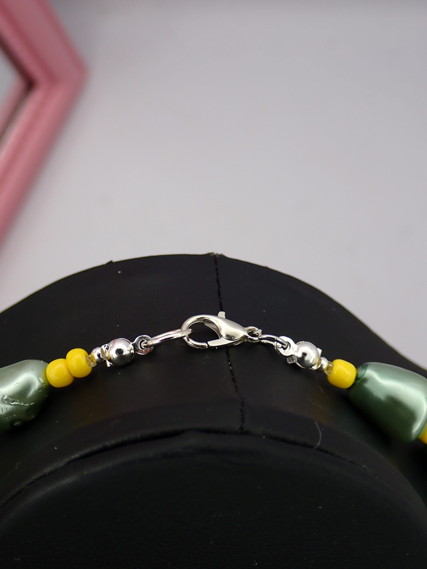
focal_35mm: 54
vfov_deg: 35.5
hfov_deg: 27.0
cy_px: 284
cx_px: 214
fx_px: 888
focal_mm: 9.65
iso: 100
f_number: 3.3
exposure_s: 1/100
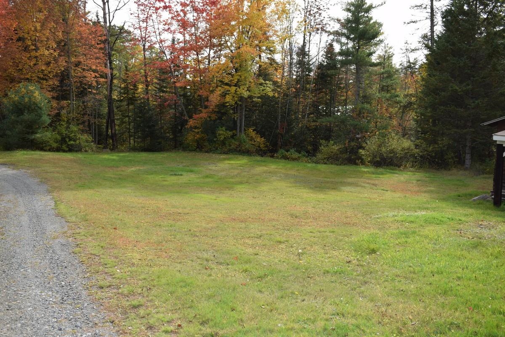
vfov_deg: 36.9
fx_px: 505
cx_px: 252
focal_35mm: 36
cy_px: 168
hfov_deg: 53.1
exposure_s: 1/160
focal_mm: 24
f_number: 6.3
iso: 100
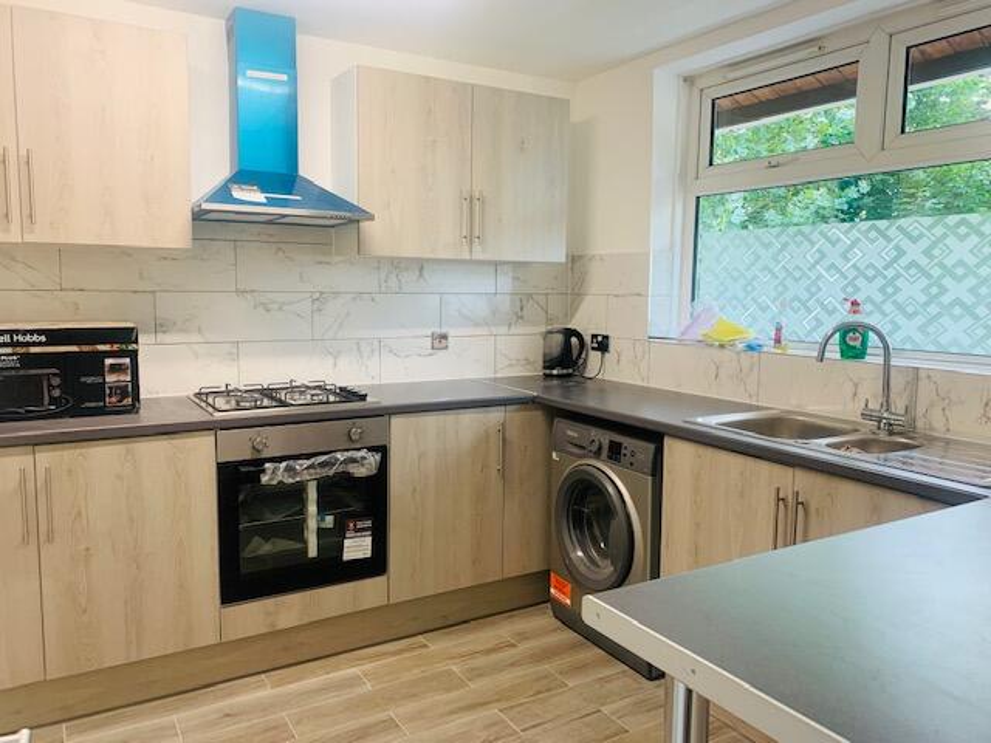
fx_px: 744
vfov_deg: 53.1
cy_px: 372
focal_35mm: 26
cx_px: 496
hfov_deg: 67.3
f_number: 1.8
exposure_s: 1/60
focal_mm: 4.25
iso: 100
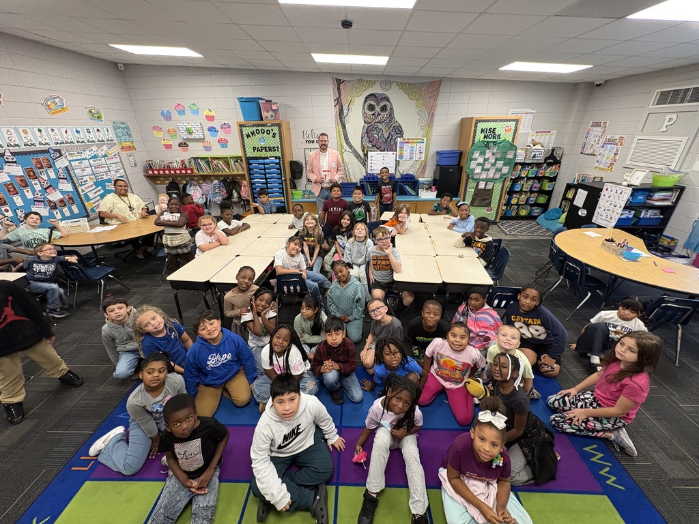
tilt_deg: -25.3
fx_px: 283
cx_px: 350
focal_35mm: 14
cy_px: 262
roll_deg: +1.8
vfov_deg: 85.7
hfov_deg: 102.1
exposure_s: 1/60
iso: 250
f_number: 2.2
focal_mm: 2.22
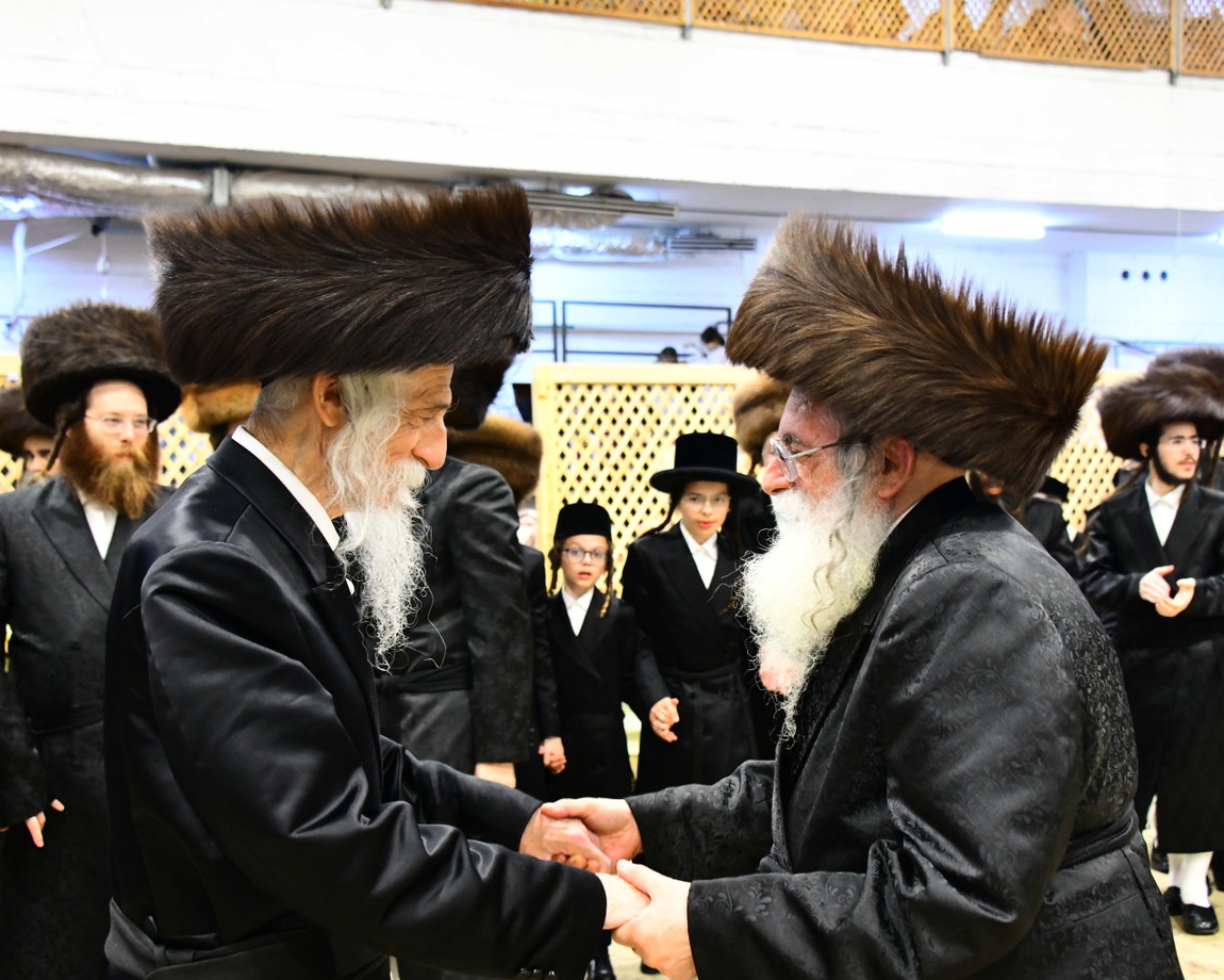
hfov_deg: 38.8
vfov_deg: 31.5
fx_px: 1739
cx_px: 629
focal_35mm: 48
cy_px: 494
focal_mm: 42
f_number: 5.6
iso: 4000
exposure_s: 1/125
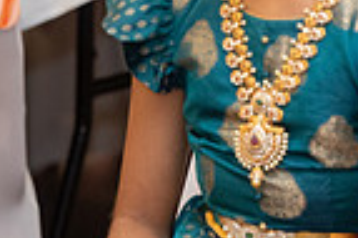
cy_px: -142
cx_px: 656
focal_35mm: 384
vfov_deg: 3.6
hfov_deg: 5.3
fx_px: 3814
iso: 1000
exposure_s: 1/160
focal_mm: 93
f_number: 3.2
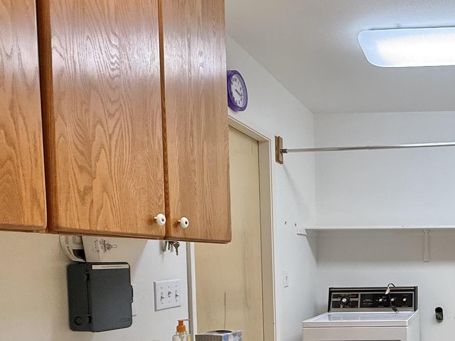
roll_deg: +0.5
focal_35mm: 36
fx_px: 473
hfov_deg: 44.2
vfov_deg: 37.9
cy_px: 282
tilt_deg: -2.5
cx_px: 449
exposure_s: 1/104
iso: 125
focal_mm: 2.22
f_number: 2.2
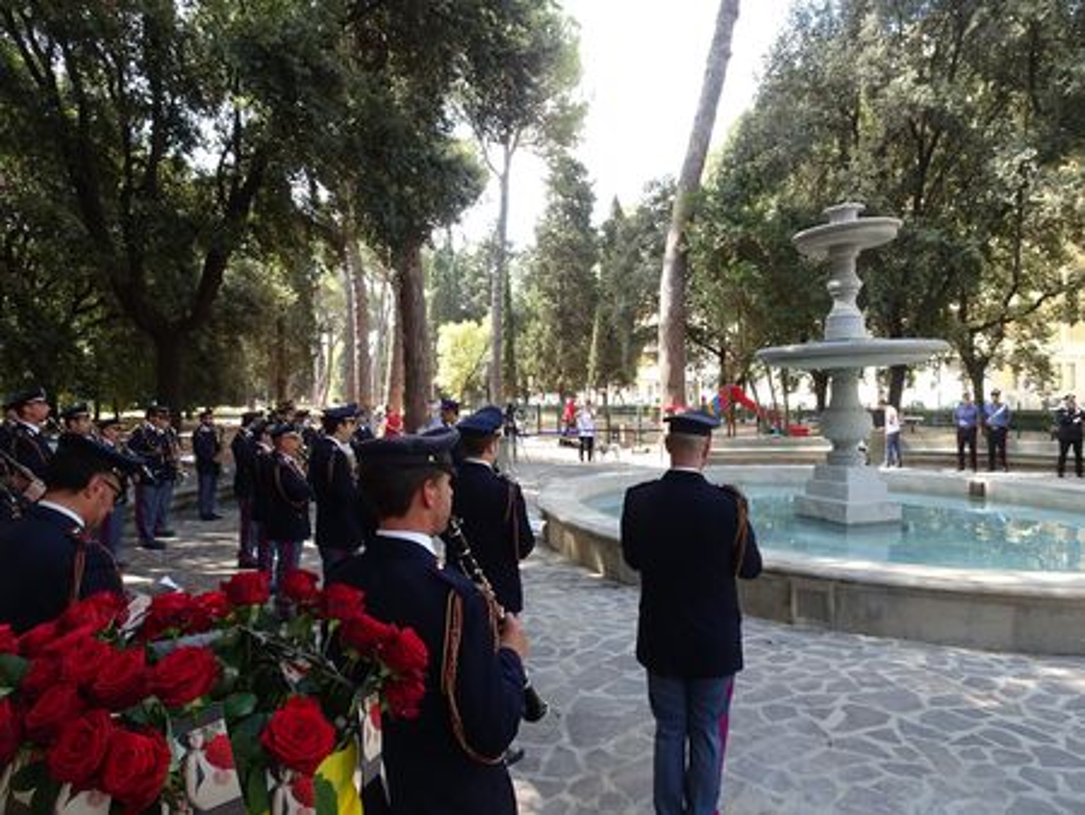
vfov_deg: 56.9
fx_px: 753
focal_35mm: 24
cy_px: 408
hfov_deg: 71.6
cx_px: 542
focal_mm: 4.1
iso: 80
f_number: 3.5
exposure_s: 1/80
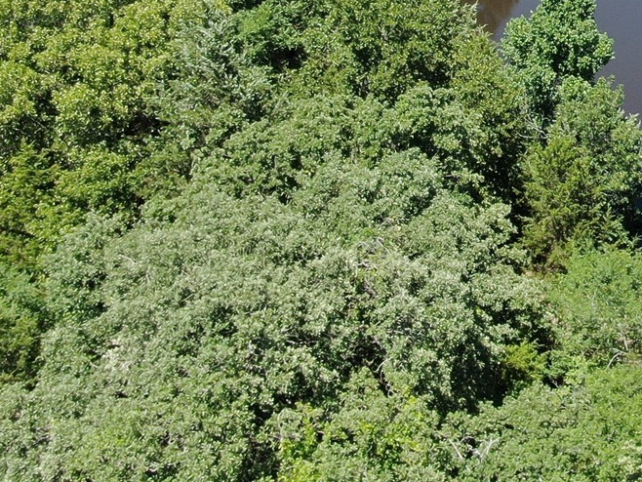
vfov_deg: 19.8
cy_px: -96
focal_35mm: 70
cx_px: 733
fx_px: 1299
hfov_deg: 25.4
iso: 100
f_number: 2.8
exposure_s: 1/640
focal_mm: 4.39
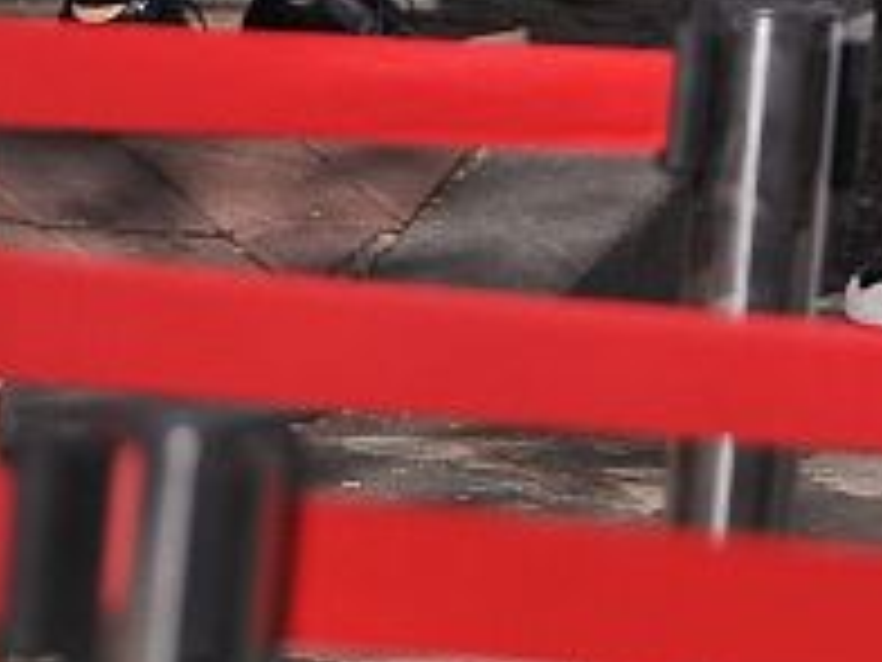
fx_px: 17989
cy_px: -401
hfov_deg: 2.8
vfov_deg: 2.1
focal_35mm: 706
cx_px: 1422
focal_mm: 120
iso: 800
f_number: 5.6
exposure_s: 1/6400
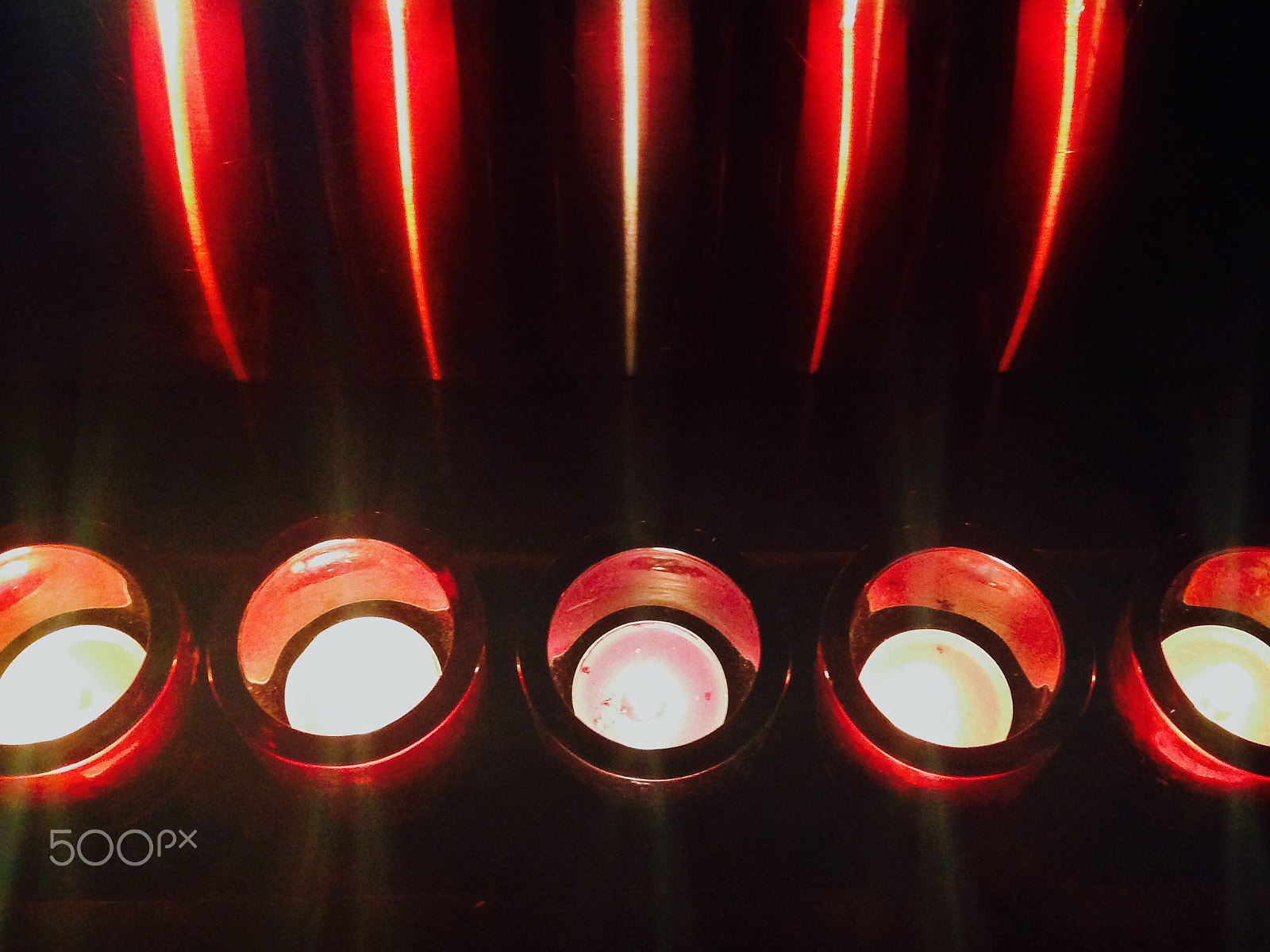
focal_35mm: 33
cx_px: 635
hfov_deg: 55.4
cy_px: 476
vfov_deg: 42.9
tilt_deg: -58.0
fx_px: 1211
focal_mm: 4.12
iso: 500
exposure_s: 1/15
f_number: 2.4
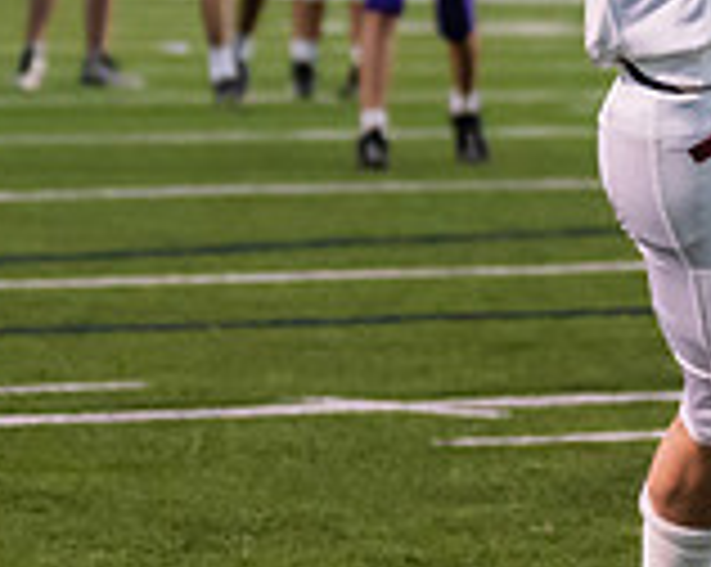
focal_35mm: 482
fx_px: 10130
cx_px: 660
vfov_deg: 3.2
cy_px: -4
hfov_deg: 4.0
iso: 2000
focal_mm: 70
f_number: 2.8
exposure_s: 1/1250
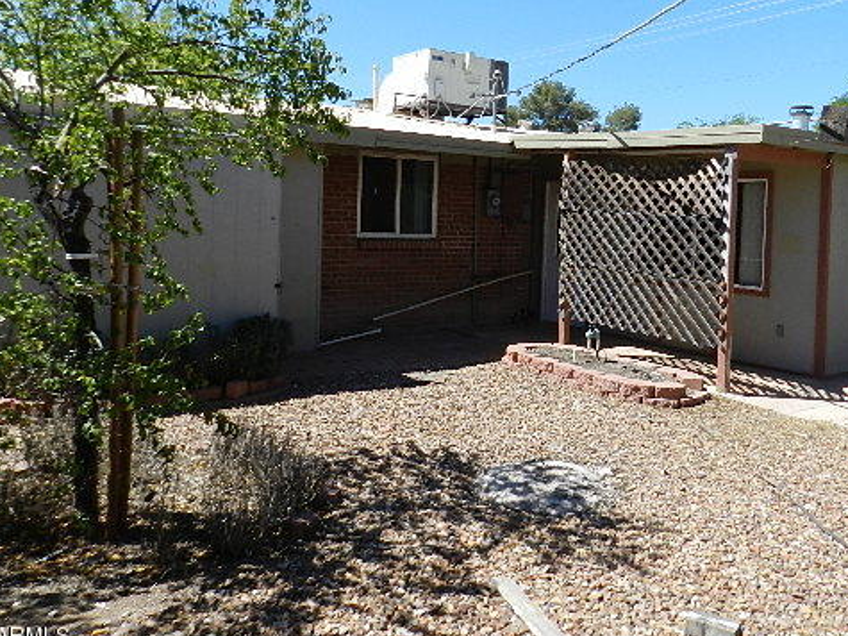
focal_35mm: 31
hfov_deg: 58.2
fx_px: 759
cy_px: 243
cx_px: 471
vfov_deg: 45.1
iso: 160
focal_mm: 4
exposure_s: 1/800
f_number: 4
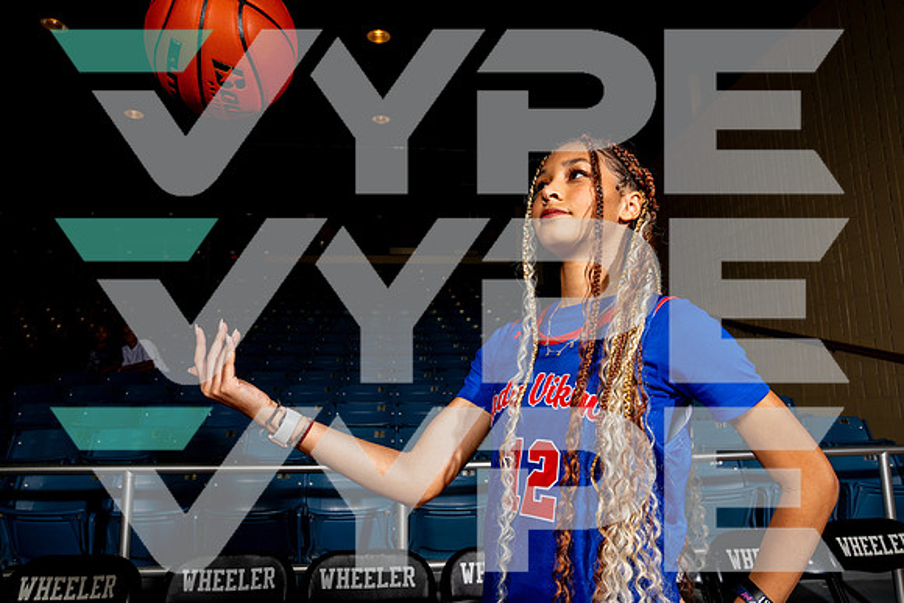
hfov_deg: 73.7
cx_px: 452
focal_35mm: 24
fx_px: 603
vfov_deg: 53.2
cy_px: 302
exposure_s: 1/125
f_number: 7.1
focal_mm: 24
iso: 250
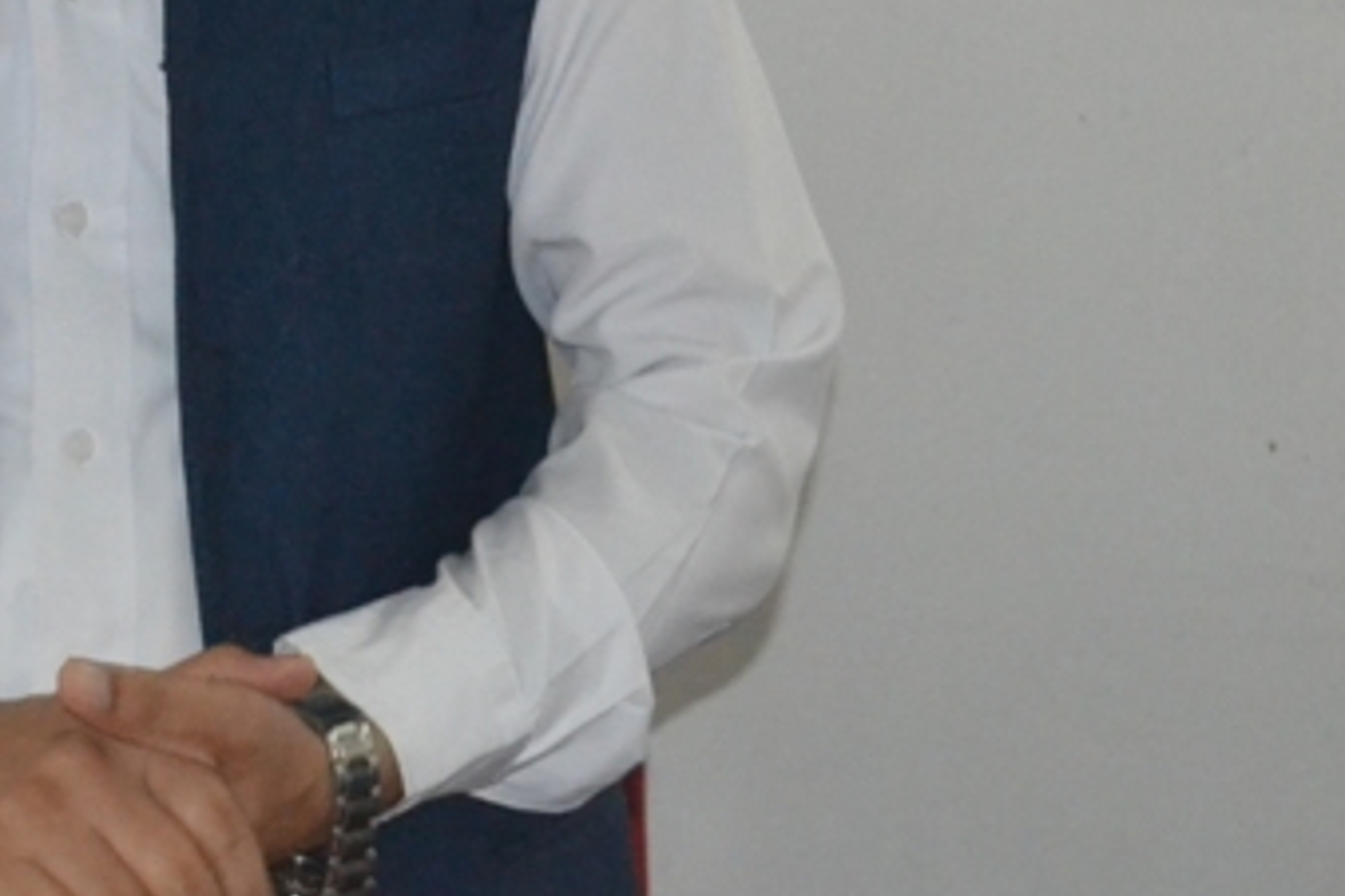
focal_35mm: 136
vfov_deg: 10.0
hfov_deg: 14.9
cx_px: 119
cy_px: -109
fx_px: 5081
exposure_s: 1/60
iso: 3200
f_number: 4.5
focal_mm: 30
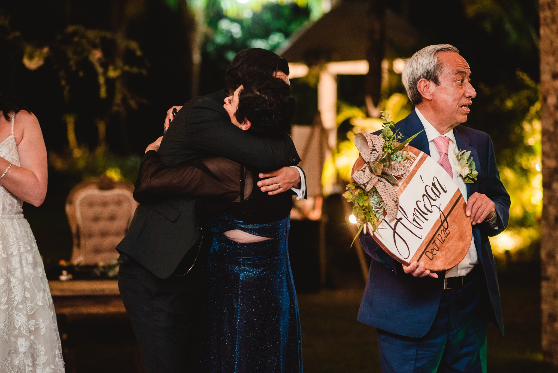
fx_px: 1318
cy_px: 186
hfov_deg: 23.9
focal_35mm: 85
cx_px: 279
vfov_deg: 16.1
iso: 1250
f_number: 2.8
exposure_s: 1/125
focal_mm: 85
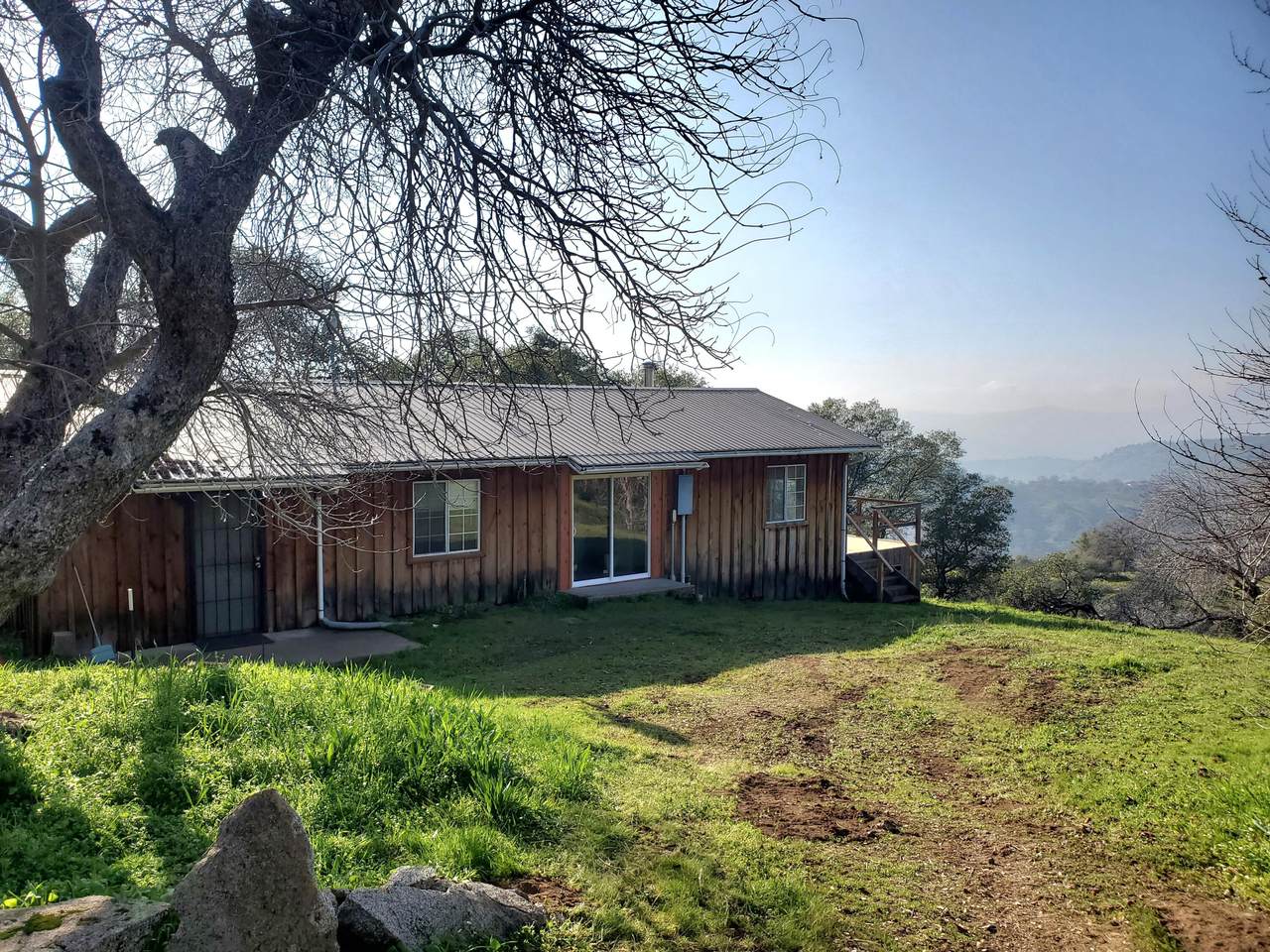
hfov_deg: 67.3
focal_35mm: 26
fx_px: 954
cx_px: 635
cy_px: 476
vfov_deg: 53.1
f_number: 2.4
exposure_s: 1/2000
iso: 50
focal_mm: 4.3
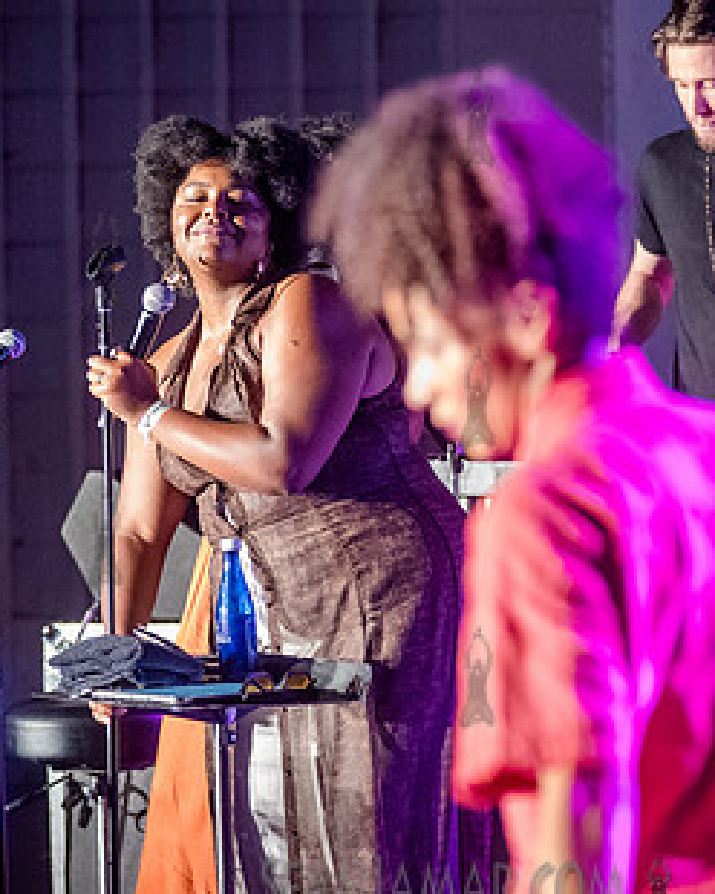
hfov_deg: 5.5
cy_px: 440
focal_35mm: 279
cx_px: 444
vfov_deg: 6.9
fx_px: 7380
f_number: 3.5
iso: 6400
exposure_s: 1/250
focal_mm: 125
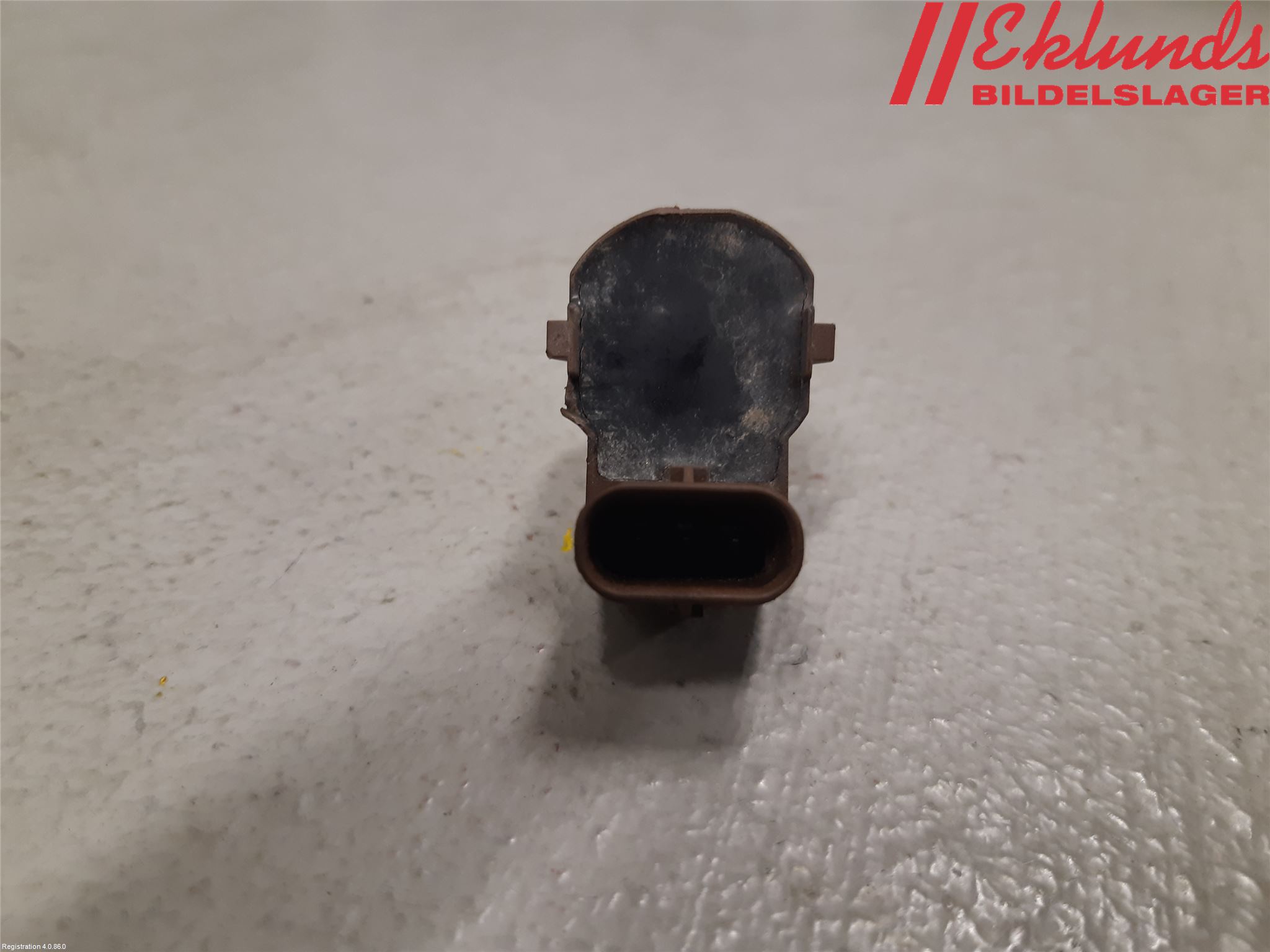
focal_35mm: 26
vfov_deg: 53.1
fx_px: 954
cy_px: 476
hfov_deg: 67.3
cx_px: 635
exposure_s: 1/50
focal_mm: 3.93
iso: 125
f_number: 1.7
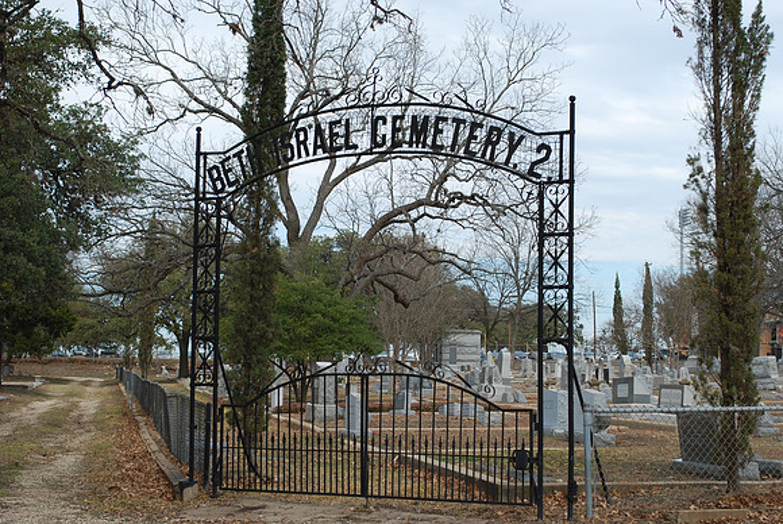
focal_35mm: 66
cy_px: 262
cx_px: 392
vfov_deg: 20.7
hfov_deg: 30.5
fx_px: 1437
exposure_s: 1/200
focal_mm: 44
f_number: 7.1
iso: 100
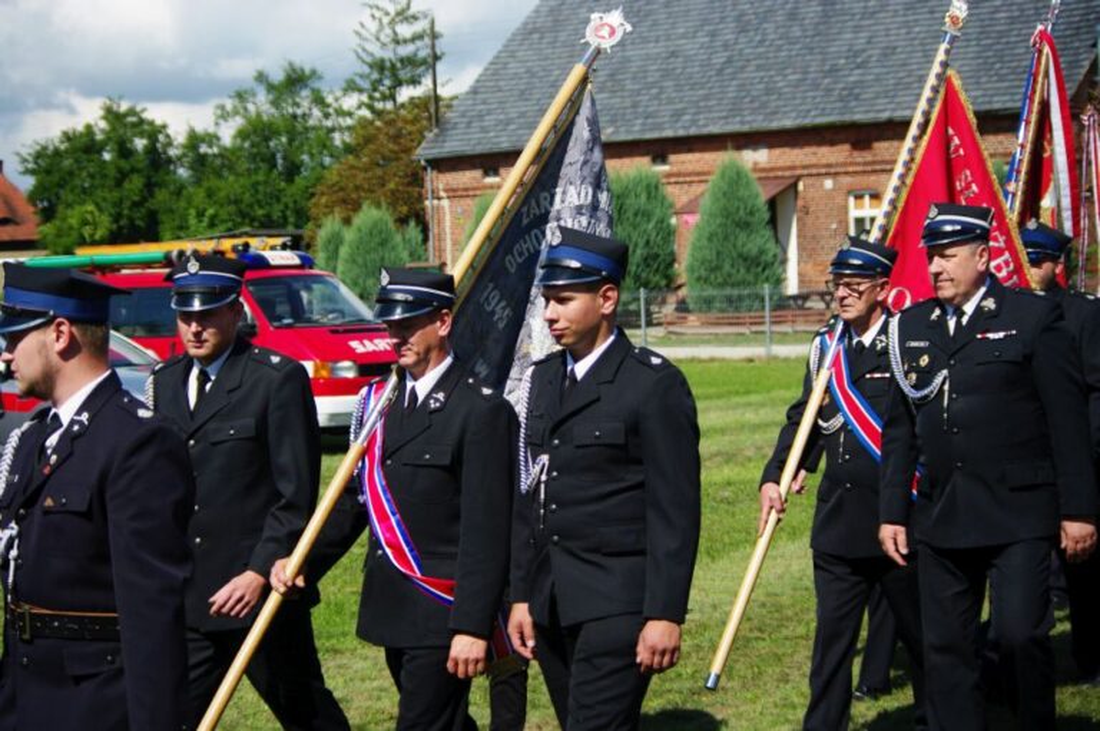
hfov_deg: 27.0
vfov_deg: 18.1
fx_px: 2289
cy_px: 366
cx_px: 550
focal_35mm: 75
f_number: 4.5
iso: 200
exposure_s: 1/1500
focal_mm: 50
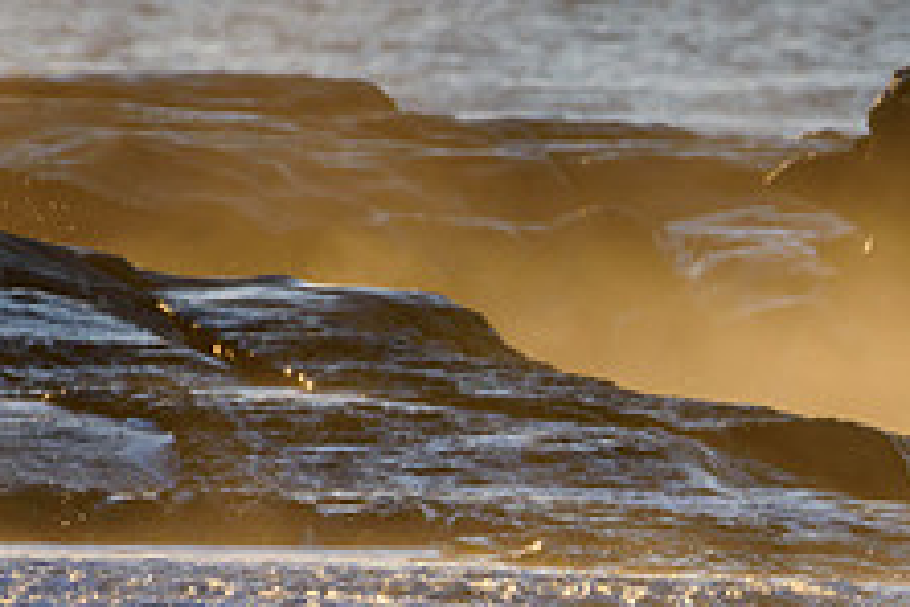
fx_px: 49465
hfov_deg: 1.1
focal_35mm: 1957
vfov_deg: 0.7
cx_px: 1152
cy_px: 728
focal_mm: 500
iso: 320
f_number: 5.6
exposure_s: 1/1600
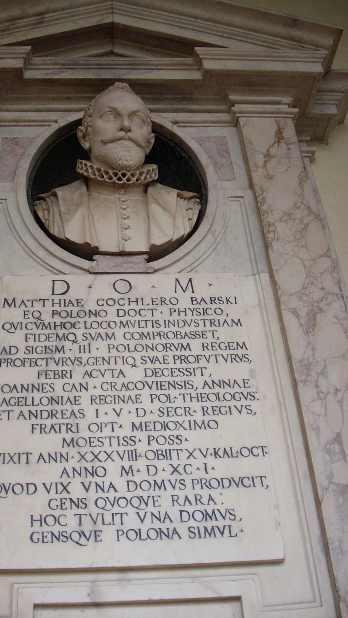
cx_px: 124
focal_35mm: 41
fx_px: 673
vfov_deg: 49.4
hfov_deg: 28.9
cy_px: 310
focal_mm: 6.2
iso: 161
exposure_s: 1/30
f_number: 2.8
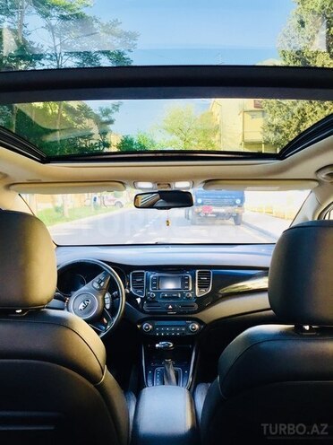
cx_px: 166
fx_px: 372
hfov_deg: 48.2
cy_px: 222
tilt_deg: -2.5
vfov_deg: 61.7
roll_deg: +1.9
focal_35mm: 29
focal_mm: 4.15
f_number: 2.2
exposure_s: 1/50
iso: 40
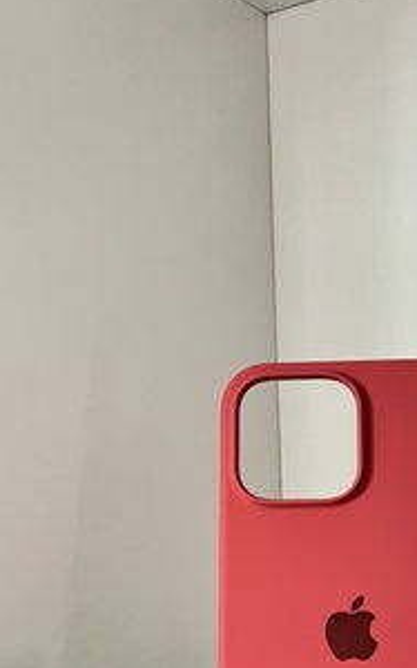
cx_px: 355
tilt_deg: -5.7
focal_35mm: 49
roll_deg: +3.0
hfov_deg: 25.7
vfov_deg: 39.9
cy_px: 507
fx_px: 893
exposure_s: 1/60
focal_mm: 5.7
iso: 400
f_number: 1.5
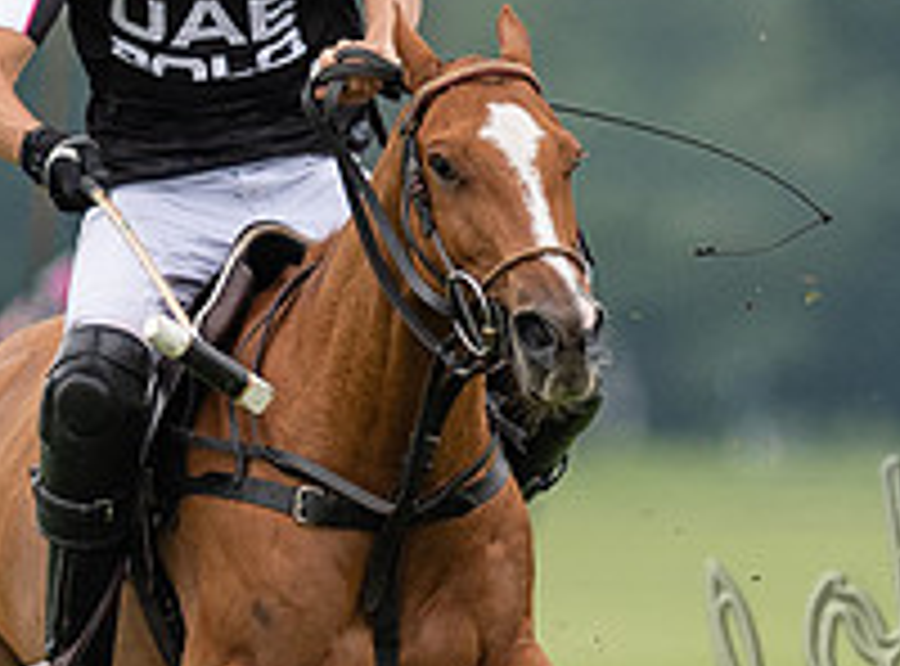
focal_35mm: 2092
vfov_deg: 0.7
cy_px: 609
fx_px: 54131
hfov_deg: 1.0
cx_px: 1177
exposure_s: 1/3200
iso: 400
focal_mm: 300
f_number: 2.8
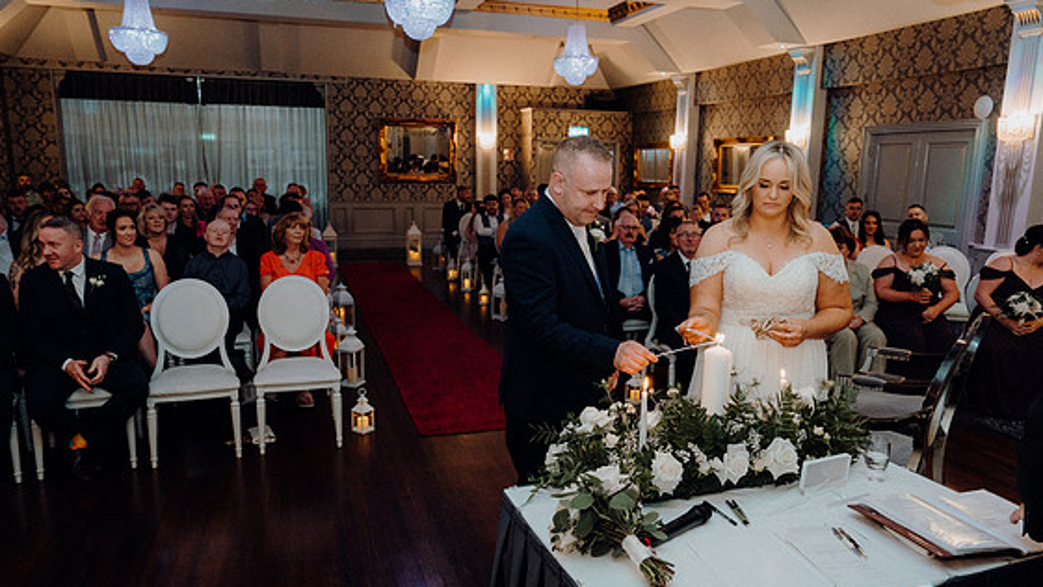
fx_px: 719
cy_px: 306
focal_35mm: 26
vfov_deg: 44.4
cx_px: 513
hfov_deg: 71.9
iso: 2500
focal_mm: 24
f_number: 3.5
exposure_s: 1/160
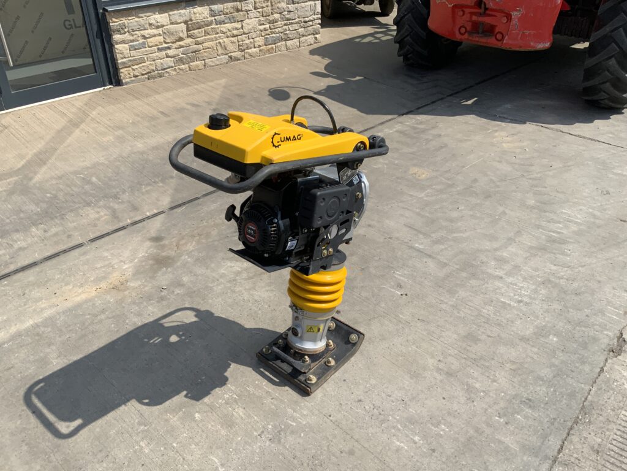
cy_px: 236
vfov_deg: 48.2
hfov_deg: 61.7
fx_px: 525
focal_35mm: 29
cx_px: 314
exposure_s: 1/2058
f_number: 1.8
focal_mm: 3
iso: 16
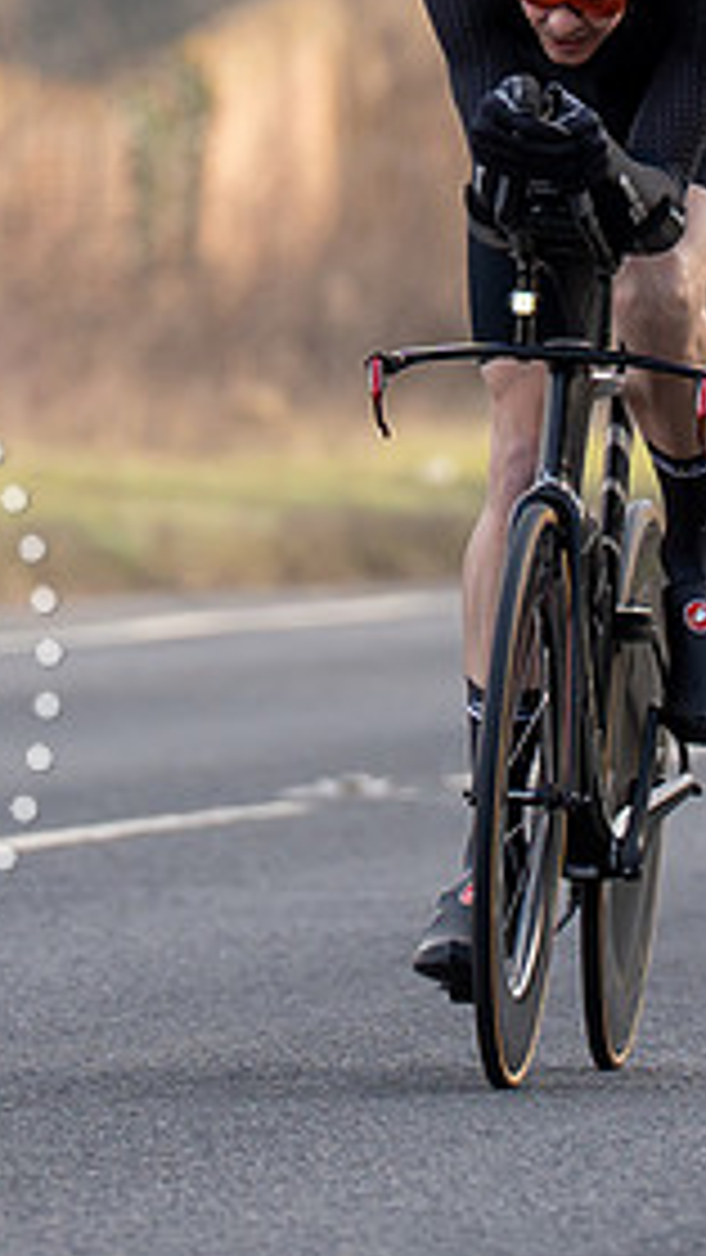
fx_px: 32272
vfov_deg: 2.2
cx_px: 609
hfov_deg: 1.3
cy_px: 100
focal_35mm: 970
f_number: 4
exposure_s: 1/800
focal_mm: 200
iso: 200
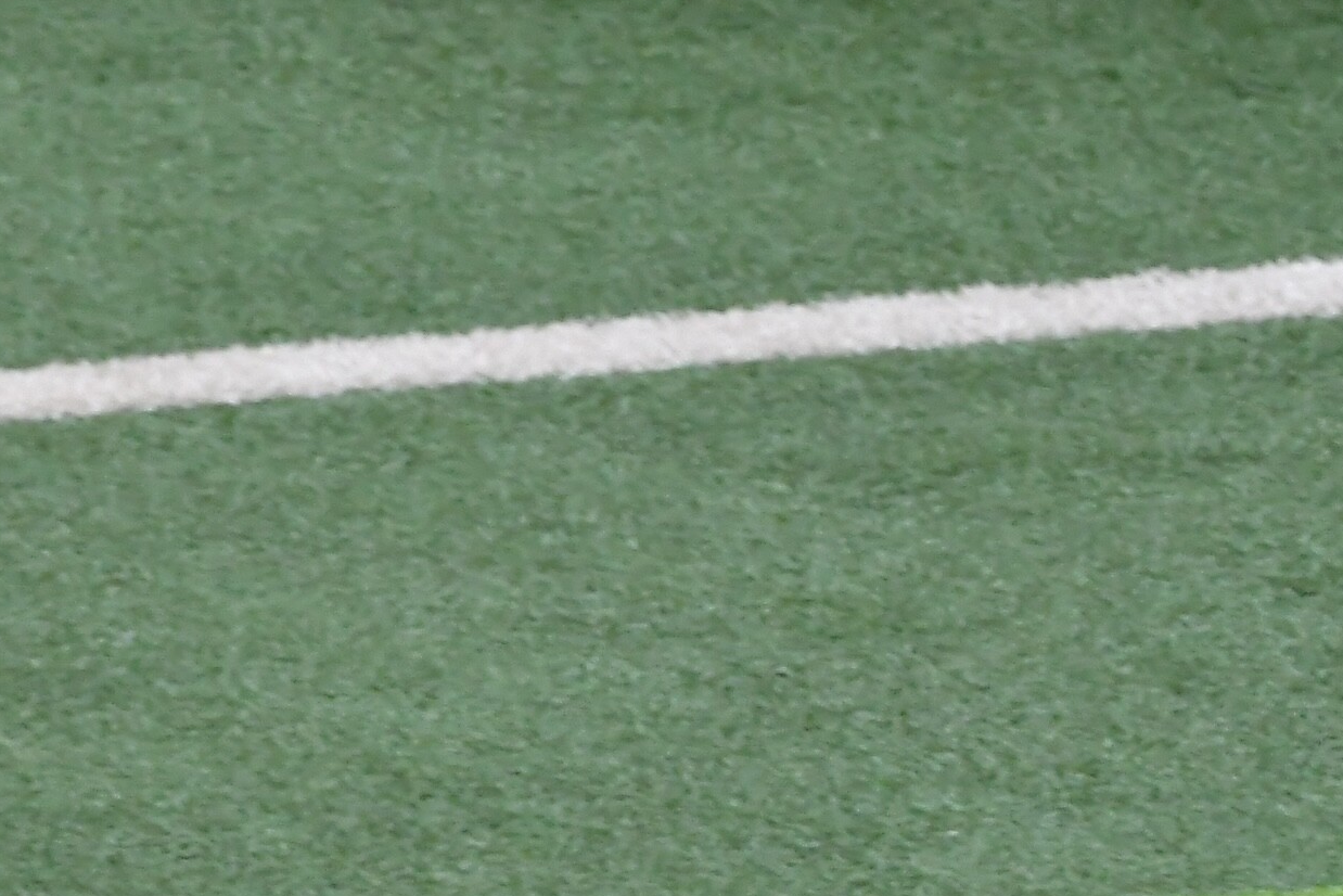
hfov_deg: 1.9
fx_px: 39774
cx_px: -524
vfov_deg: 1.3
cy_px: 804
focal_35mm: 1066
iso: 1000
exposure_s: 1/500
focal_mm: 220
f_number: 11
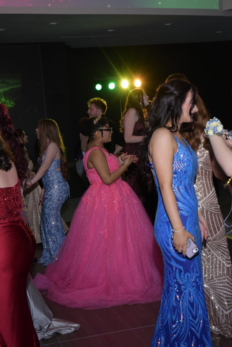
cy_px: 174
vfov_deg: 32.4
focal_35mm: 62
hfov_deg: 21.9
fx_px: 599
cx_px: 116
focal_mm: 62
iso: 2500
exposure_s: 1/160
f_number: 8
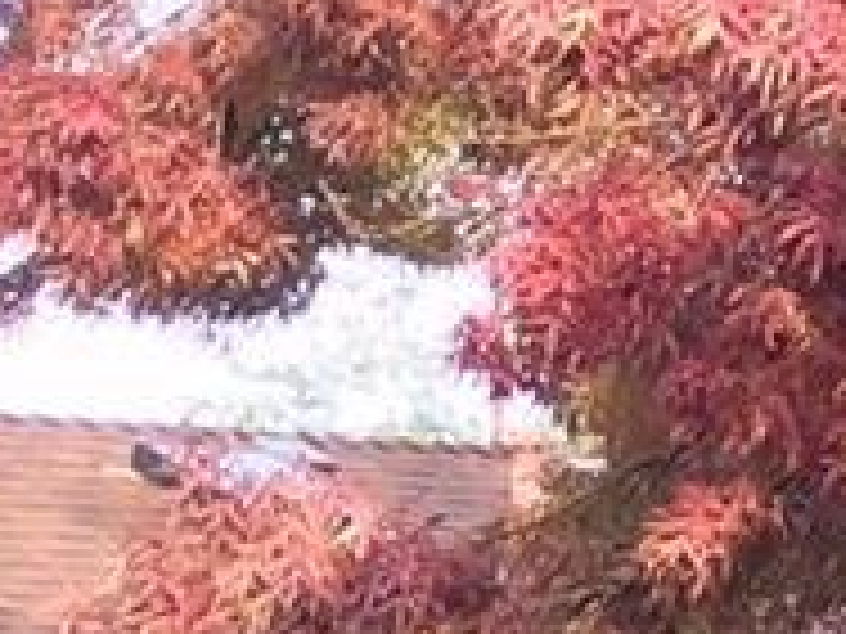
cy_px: 803
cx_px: 2750
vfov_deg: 6.4
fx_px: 5646
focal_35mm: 231
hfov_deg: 7.3
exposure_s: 1/120
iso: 40
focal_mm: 4.15
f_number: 2.2
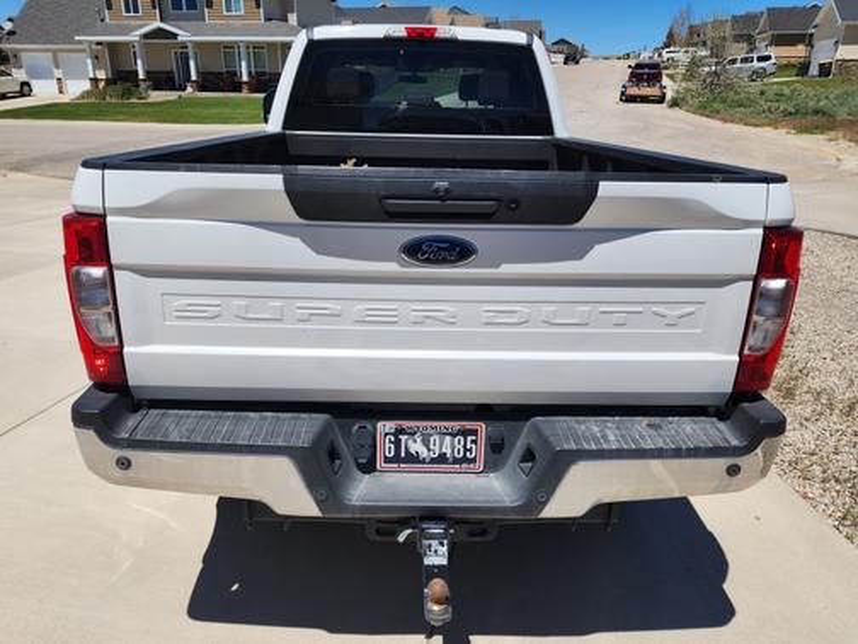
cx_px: 429
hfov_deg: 73.9
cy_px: 322
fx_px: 570
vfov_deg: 58.9
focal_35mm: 23
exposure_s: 1/2500
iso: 12
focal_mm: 6.4
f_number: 1.8
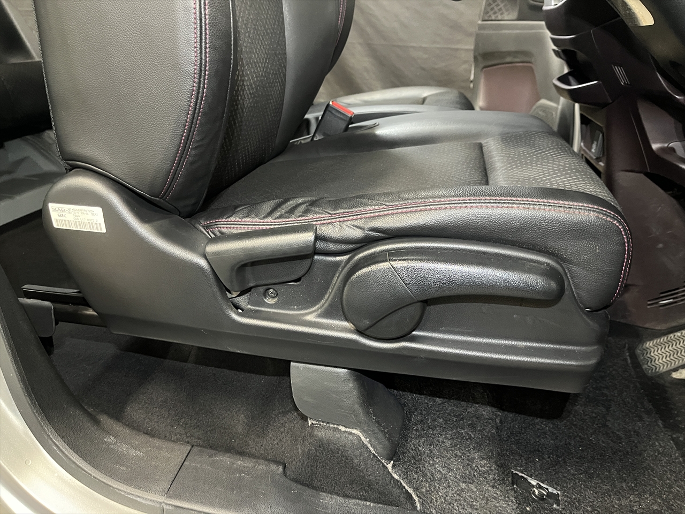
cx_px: 342
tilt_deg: -22.2
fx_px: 515
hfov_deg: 67.3
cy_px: 257
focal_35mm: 26
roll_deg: -0.8
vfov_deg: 53.1
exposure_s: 1/31
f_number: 1.6
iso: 640
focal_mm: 5.1
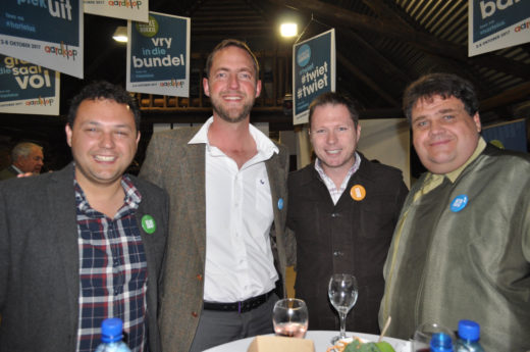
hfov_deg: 67.5
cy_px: 176
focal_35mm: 27
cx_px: 265
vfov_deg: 47.8
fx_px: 397
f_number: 3.5
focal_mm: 18
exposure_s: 1/60
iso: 800
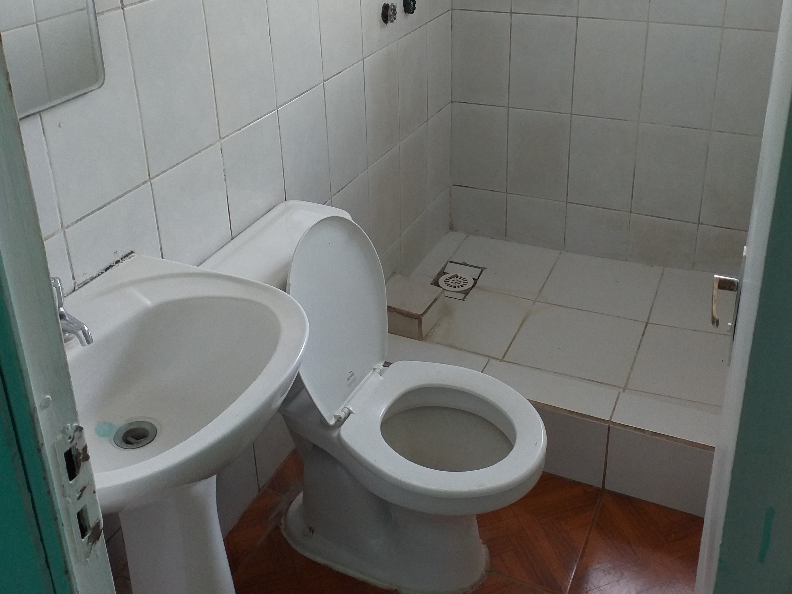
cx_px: 399
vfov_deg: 39.8
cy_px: 162
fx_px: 801
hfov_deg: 52.6
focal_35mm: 35
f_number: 1.9
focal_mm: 3.6
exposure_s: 1/50
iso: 100
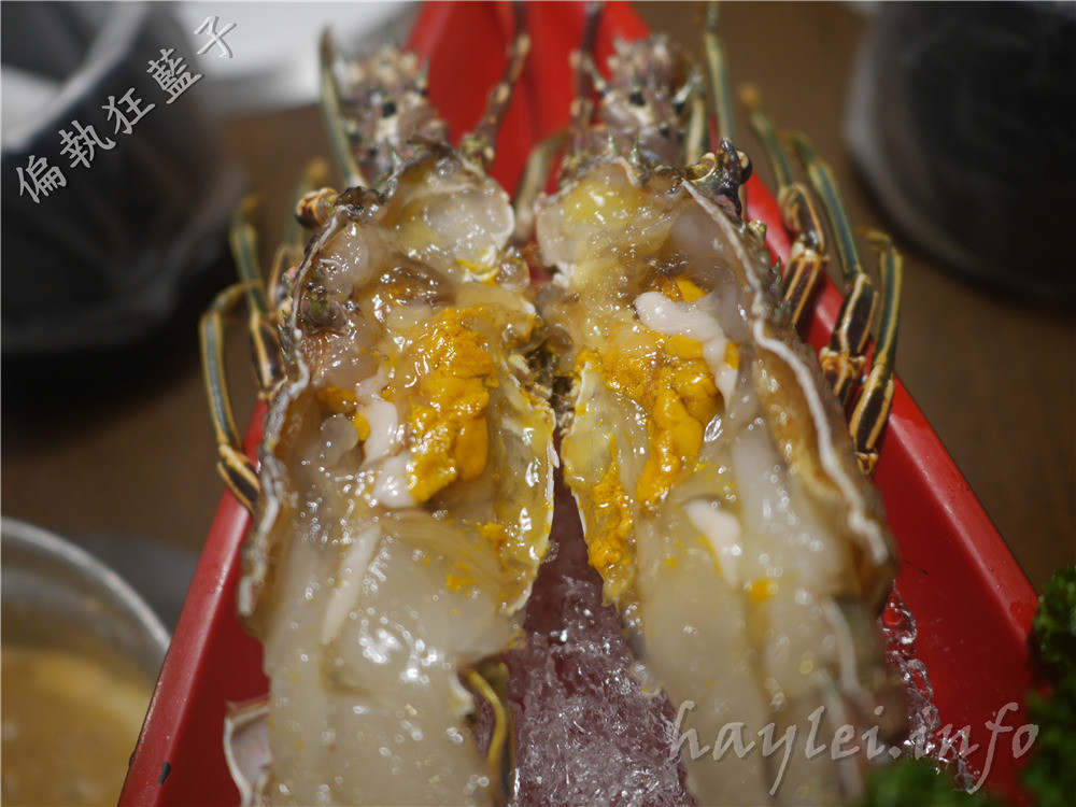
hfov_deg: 60.0
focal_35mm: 30
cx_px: 538
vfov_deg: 46.8
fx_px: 933
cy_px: 404
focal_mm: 15
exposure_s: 1/60
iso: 400
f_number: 1.7
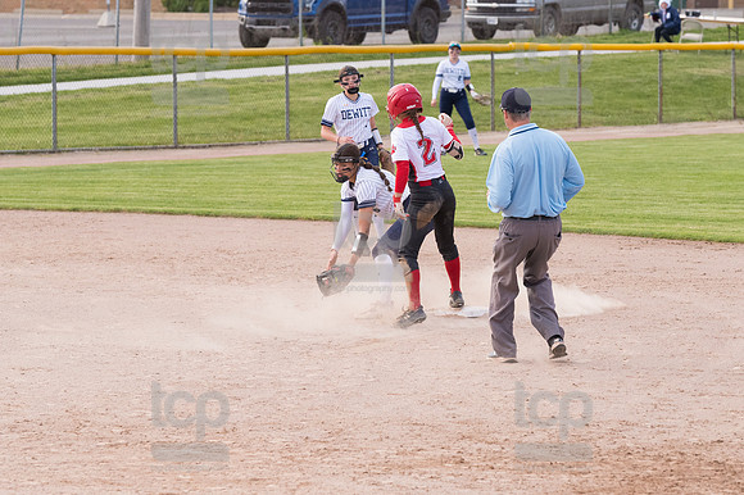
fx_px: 4647
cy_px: 248
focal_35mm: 225
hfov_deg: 9.2
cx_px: 372
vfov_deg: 6.1
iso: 1250
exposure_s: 1/1600
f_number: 5.6
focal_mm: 150
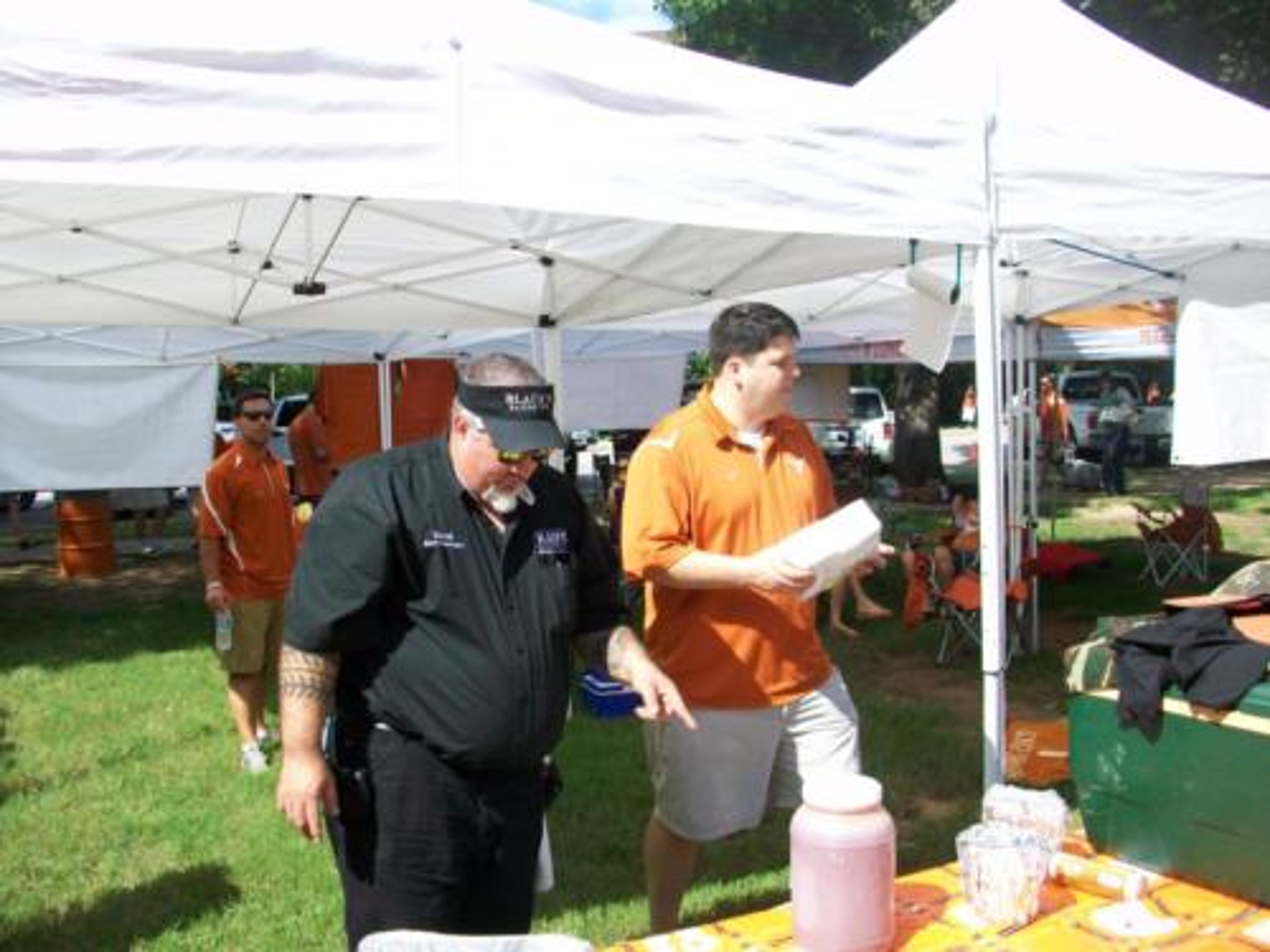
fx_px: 1174
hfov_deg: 56.8
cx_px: 635
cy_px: 476
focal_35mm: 32
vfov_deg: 44.2
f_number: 2.8
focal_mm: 5.7
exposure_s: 1/640
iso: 64
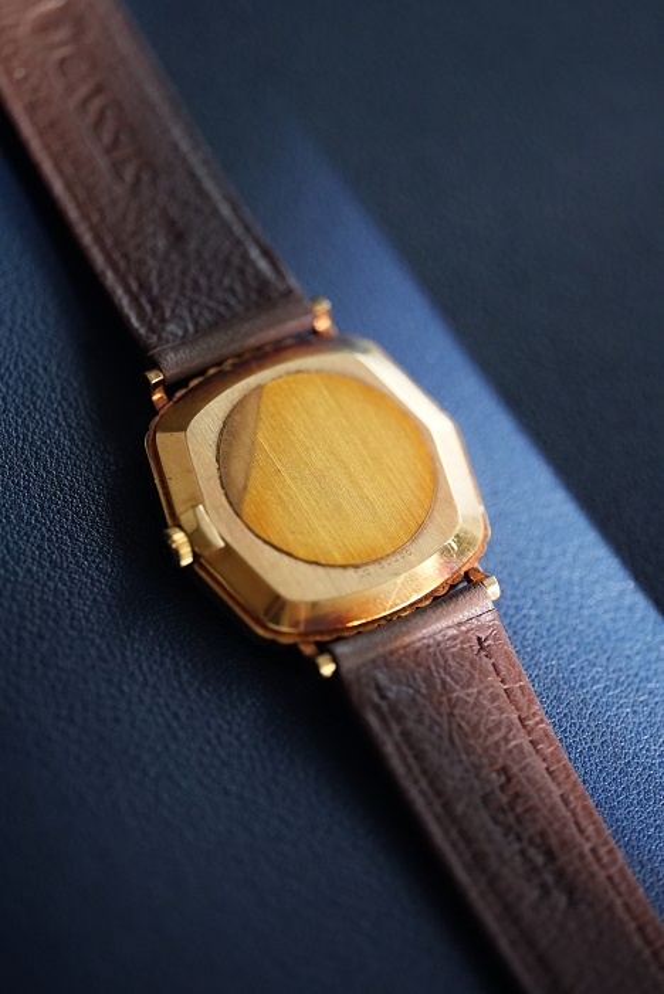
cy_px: 497
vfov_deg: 19.4
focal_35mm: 105
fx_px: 2902
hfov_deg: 13.1
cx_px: 332
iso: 5000
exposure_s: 1/250
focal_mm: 105
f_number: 2.8
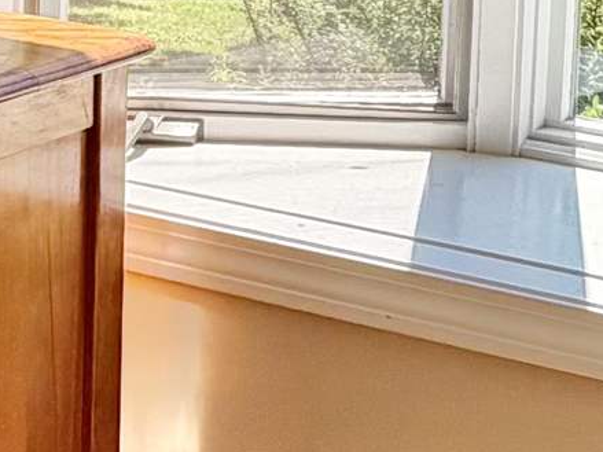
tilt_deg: -3.9
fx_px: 1707
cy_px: -203
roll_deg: -2.9
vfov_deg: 14.2
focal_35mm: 98
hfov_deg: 19.2
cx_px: 674
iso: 64
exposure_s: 1/502
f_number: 2.2
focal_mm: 2.22
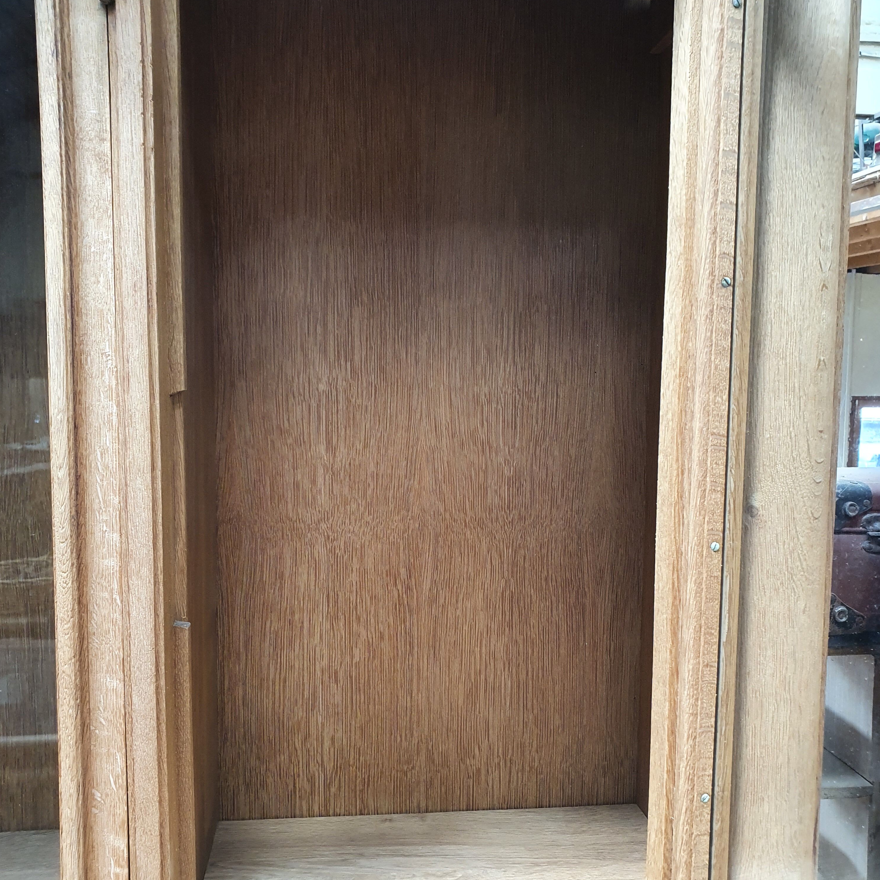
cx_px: 437
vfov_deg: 52.5
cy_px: 453
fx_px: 892
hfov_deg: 52.5
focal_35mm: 31
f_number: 2.4
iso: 320
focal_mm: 4.32
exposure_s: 1/100
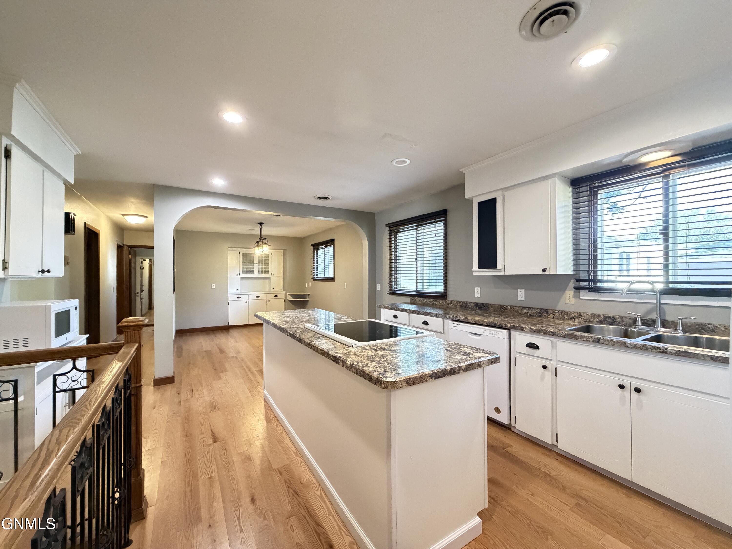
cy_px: 274
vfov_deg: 85.7
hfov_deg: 102.1
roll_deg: +0.1
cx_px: 366
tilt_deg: +0.7
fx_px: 296
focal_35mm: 14
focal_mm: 2.22
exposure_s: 1/60
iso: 1250
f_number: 2.2
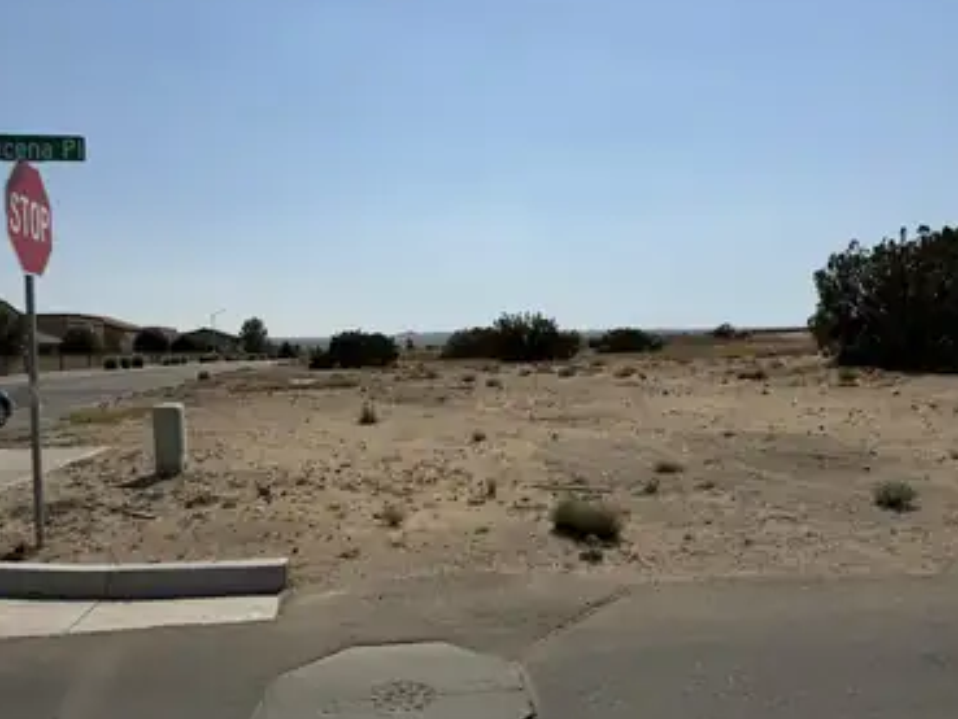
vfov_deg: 53.1
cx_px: 465
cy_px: 350
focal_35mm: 26
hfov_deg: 67.3
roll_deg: +1.2
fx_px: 720
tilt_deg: -0.9
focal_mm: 6.76
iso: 80
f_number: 1.78
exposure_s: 1/17544
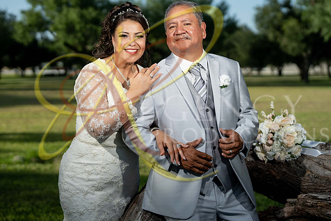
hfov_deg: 30.1
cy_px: 93
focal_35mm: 67
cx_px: 168
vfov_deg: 20.3
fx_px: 616
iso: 200
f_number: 2.2
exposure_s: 1/4000
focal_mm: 55
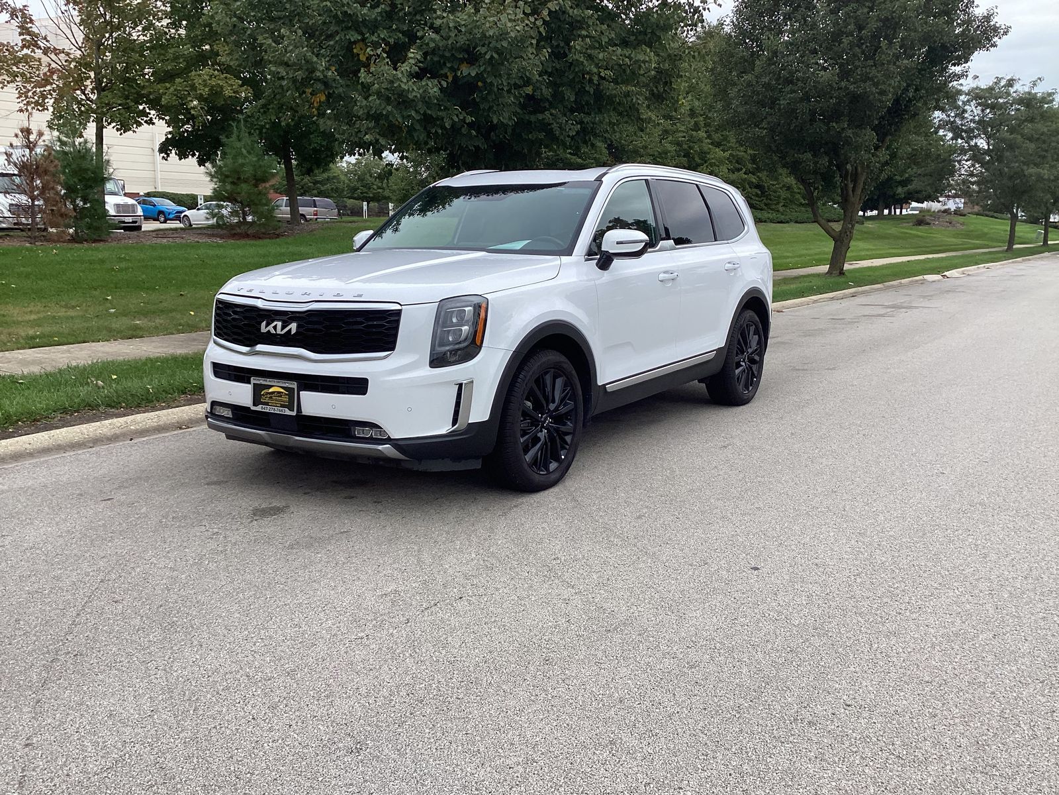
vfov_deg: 45.4
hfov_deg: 58.4
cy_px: 398
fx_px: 948
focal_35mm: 31
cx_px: 530
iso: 25
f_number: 2.4
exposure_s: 1/622
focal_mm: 3.3
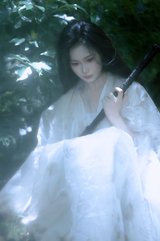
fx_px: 567
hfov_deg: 16.1
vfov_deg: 23.9
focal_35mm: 85
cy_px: 120
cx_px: 80
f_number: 1.8
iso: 250
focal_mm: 85
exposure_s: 1/800
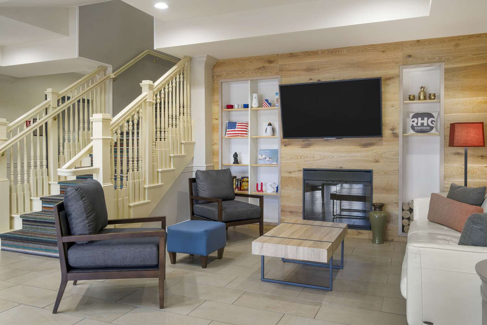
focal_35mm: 27
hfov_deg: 67.4
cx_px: 244
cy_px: 162
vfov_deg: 47.9
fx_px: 365
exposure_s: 2
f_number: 11
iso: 400
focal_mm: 27
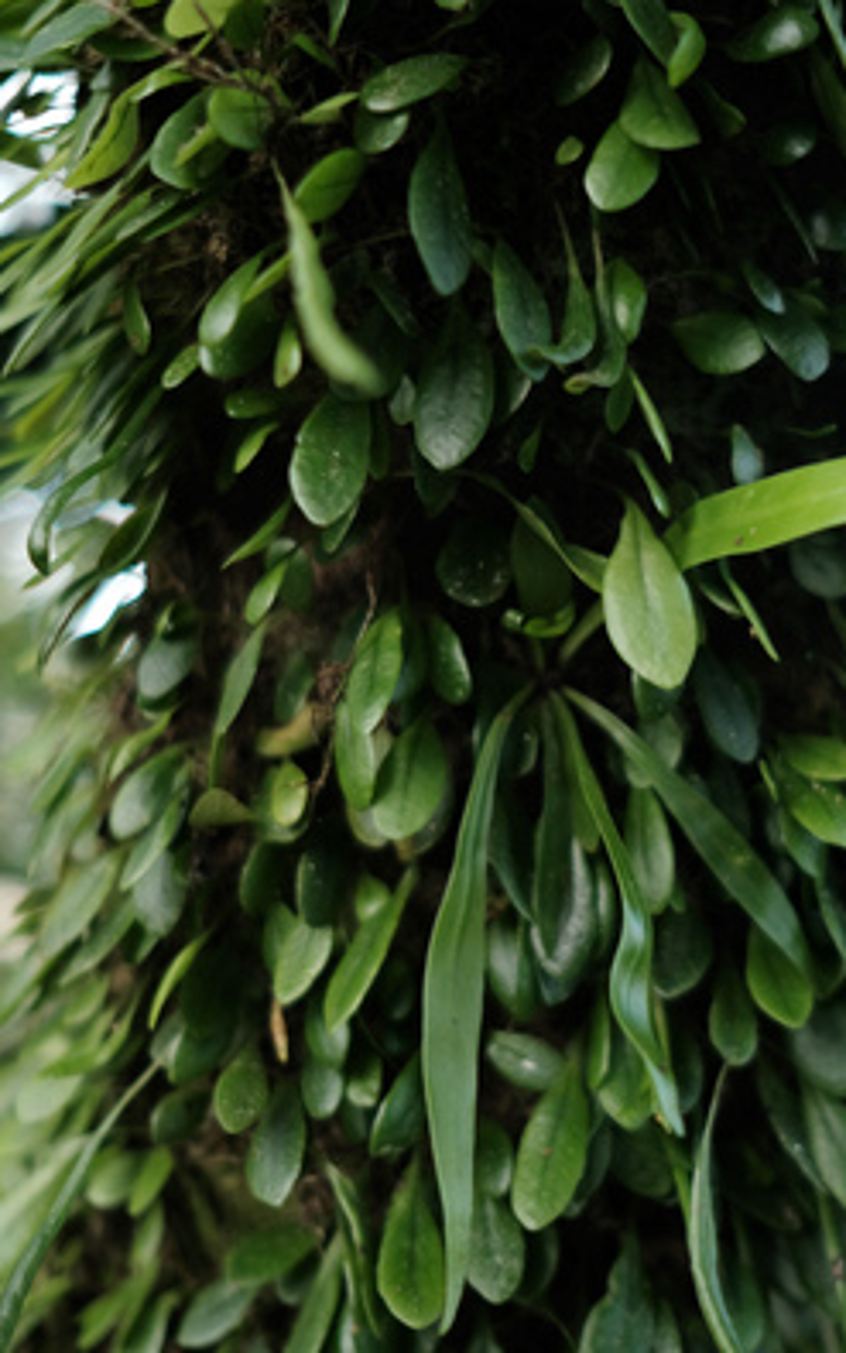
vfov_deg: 42.5
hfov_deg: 27.2
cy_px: 558
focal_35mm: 47
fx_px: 1733
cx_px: 587
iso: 250
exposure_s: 1/280
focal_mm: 23
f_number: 2
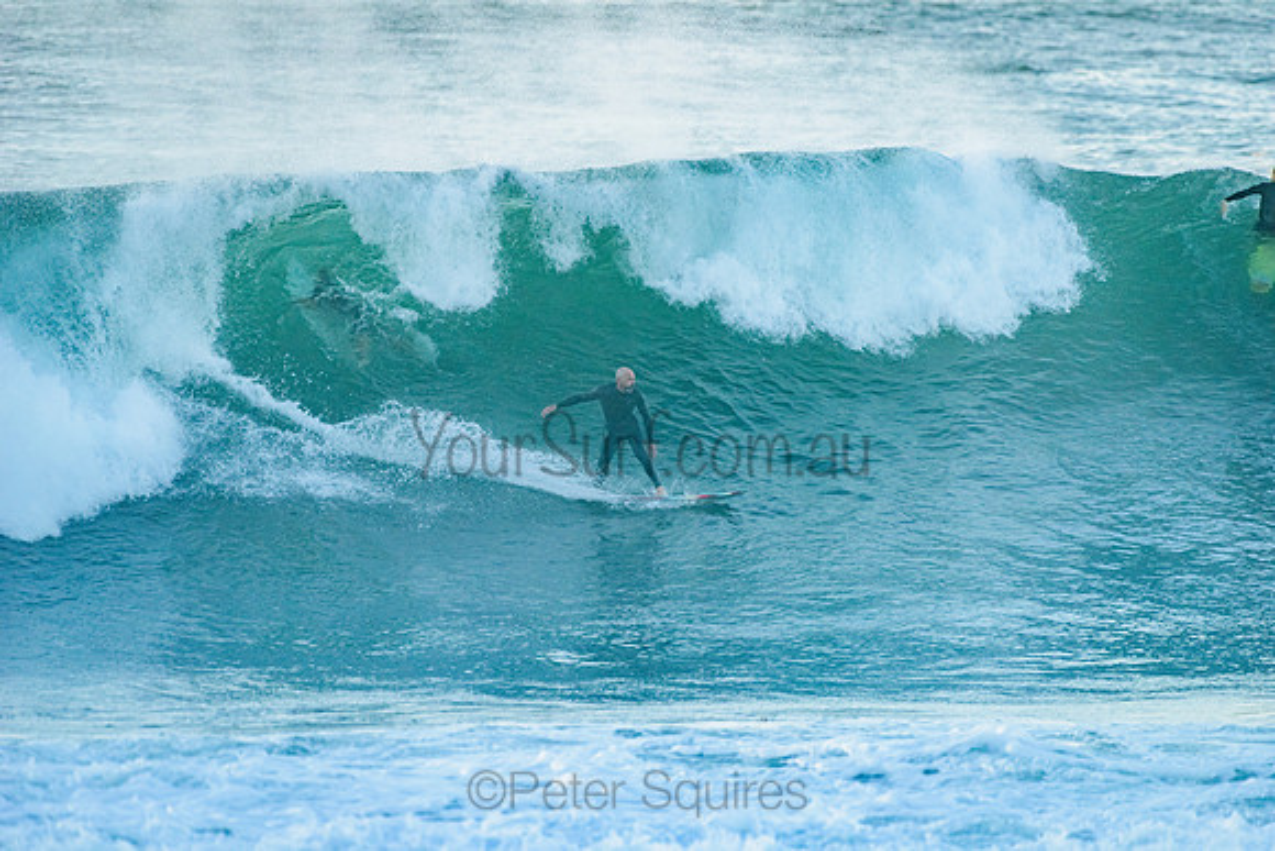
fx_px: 17712
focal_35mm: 500
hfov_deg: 4.1
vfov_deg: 2.8
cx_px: 638
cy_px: 426
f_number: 5.6
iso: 900
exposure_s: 1/1600
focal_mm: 500
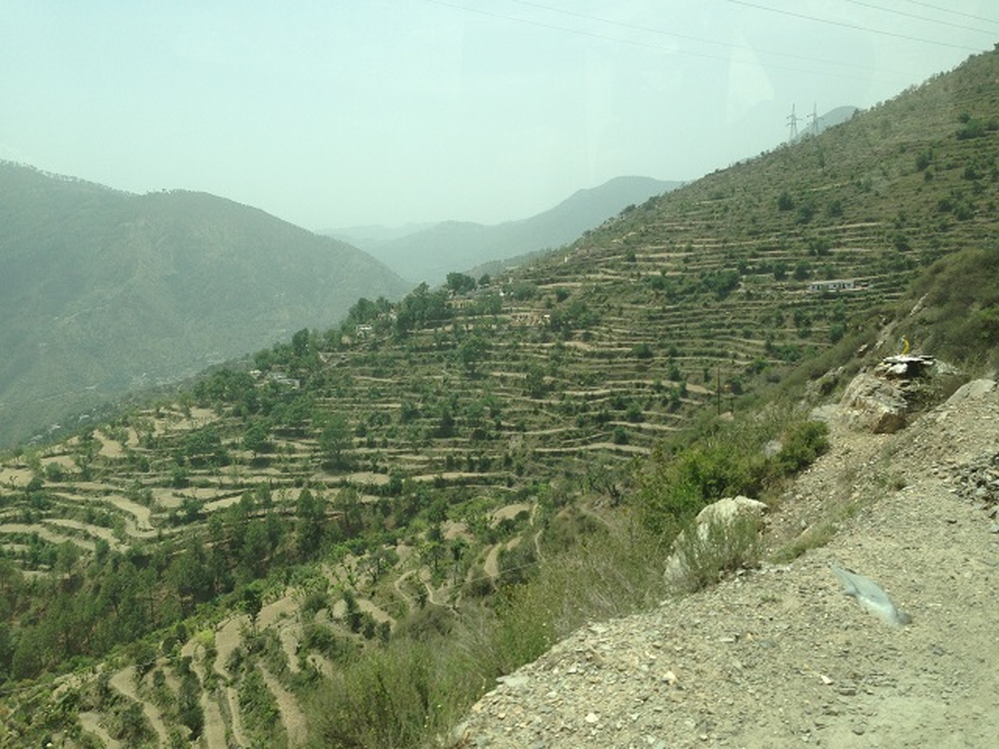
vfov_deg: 42.9
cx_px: 500
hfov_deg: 55.4
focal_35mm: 33
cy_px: 374
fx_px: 952
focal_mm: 4.13
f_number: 2.4
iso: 50
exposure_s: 1/1323
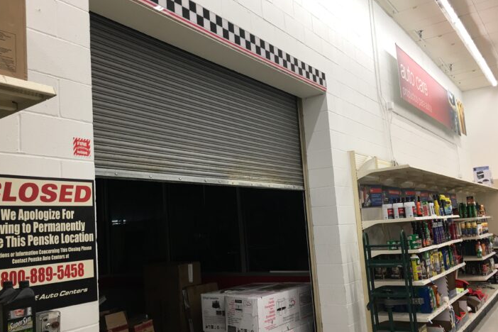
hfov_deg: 57.1
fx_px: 456
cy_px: 176
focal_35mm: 33
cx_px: 228
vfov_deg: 40.0
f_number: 2.2
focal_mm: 4.15
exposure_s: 1/15
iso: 25
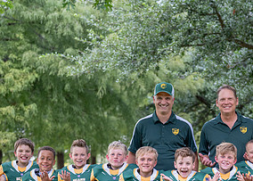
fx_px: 970
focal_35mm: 135
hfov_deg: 14.8
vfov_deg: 10.5
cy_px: 215
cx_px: 192
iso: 320
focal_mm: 50
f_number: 2.2
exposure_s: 1/320
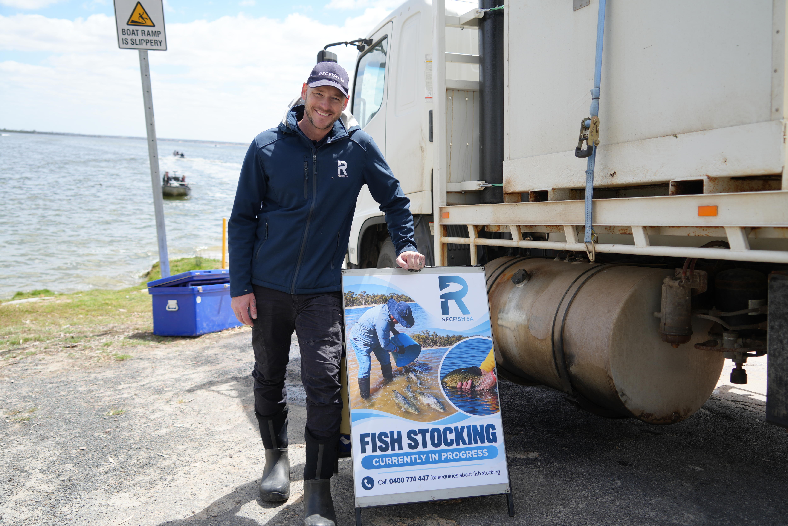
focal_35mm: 31
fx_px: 678
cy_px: 263
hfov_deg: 60.3
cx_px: 394
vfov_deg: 42.3
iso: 100
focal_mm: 31
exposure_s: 1/500
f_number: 4.5
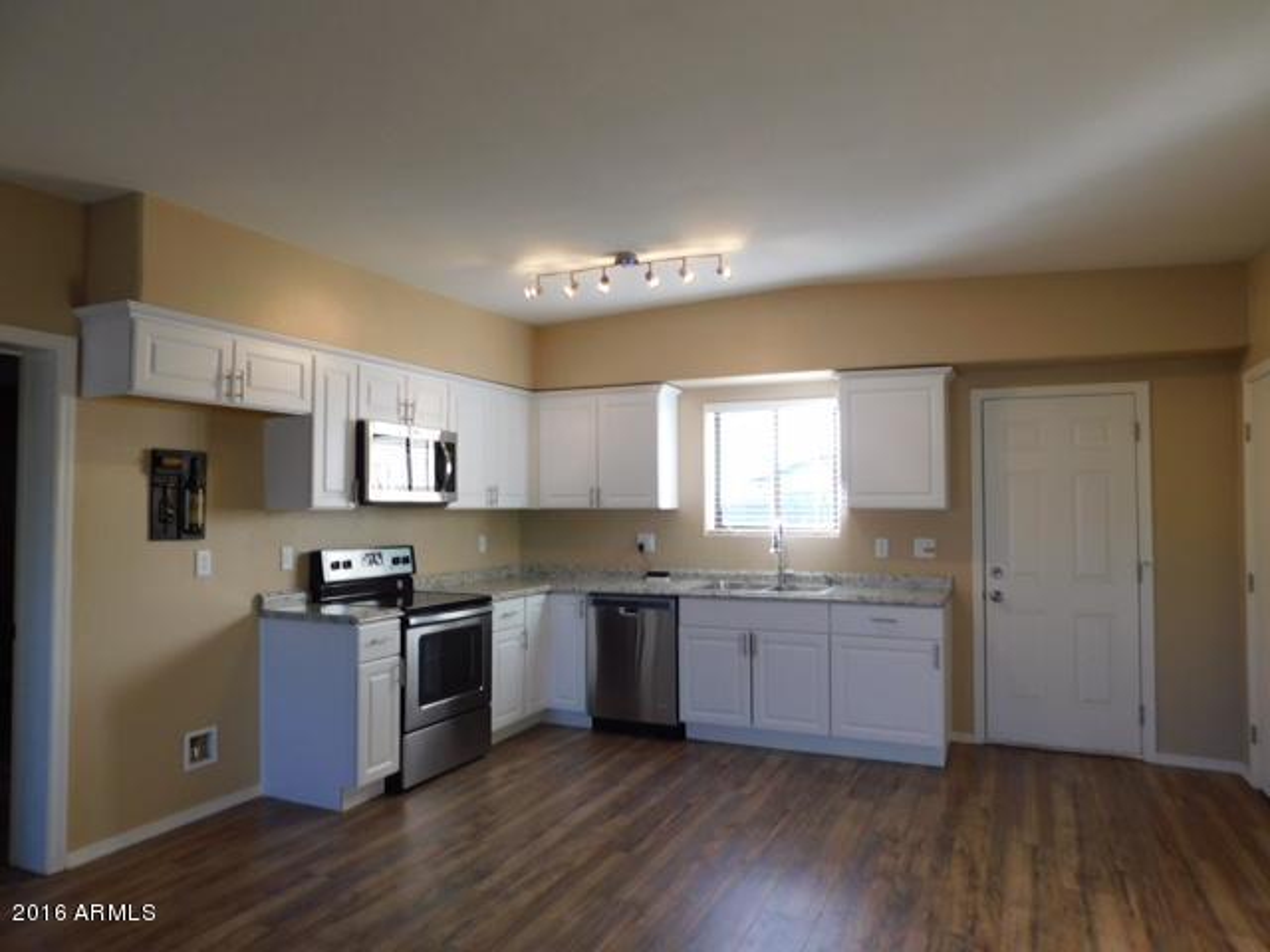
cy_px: 476
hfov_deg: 73.9
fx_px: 844
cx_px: 635
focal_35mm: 23
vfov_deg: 58.9
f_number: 3
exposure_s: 1/80
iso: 125
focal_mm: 4
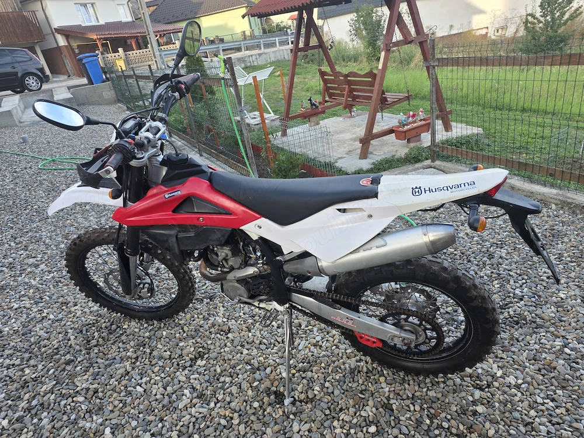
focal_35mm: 23
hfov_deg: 73.9
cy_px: 219
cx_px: 292
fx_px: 388
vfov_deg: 58.9
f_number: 1.7
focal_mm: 6.25
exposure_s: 1/180
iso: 40
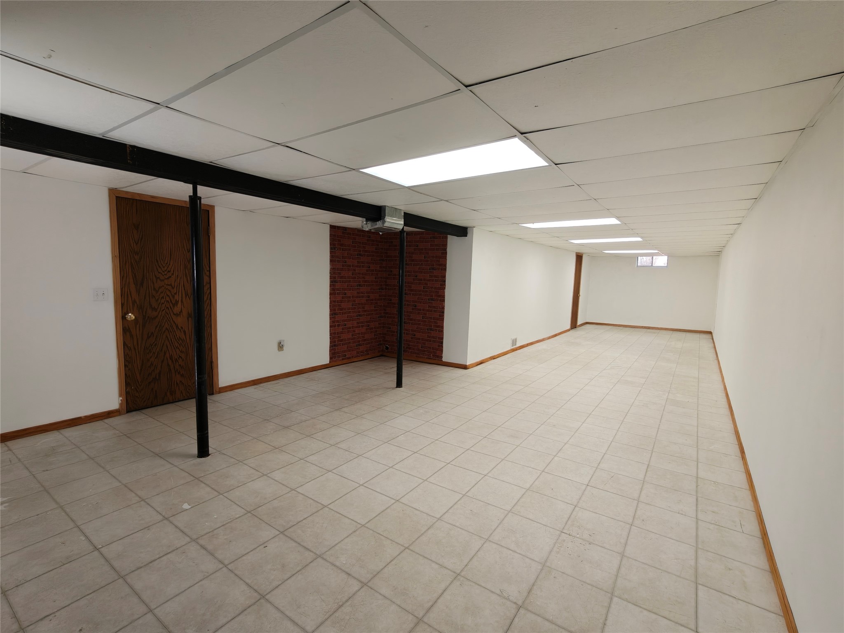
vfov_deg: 78.1
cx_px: 422
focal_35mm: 16
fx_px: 390
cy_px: 316
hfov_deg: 94.5
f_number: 2
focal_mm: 2.31
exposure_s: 1/120
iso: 125
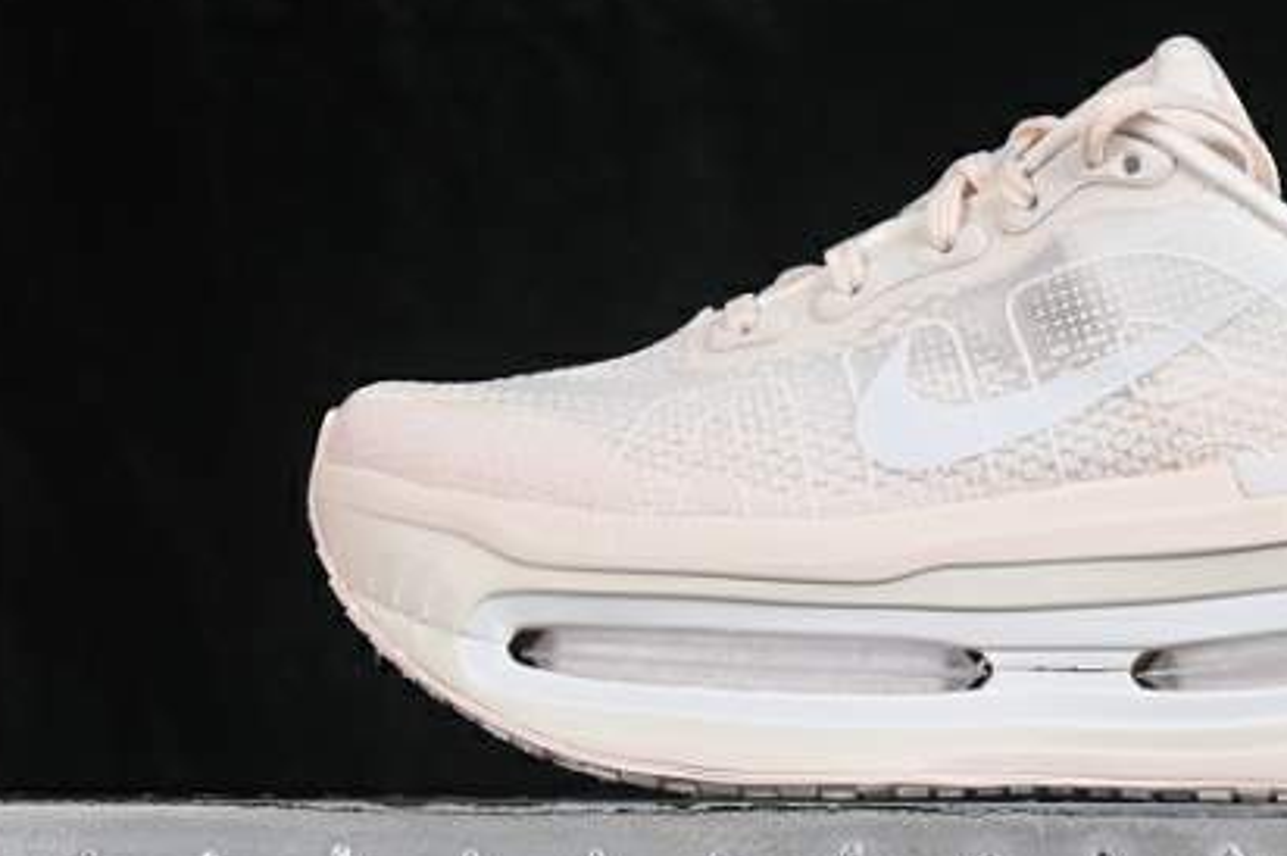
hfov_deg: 15.3
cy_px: 337
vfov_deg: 10.3
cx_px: 1043
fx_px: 4751
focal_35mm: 133
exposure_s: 1/80
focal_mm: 50
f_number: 8
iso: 160
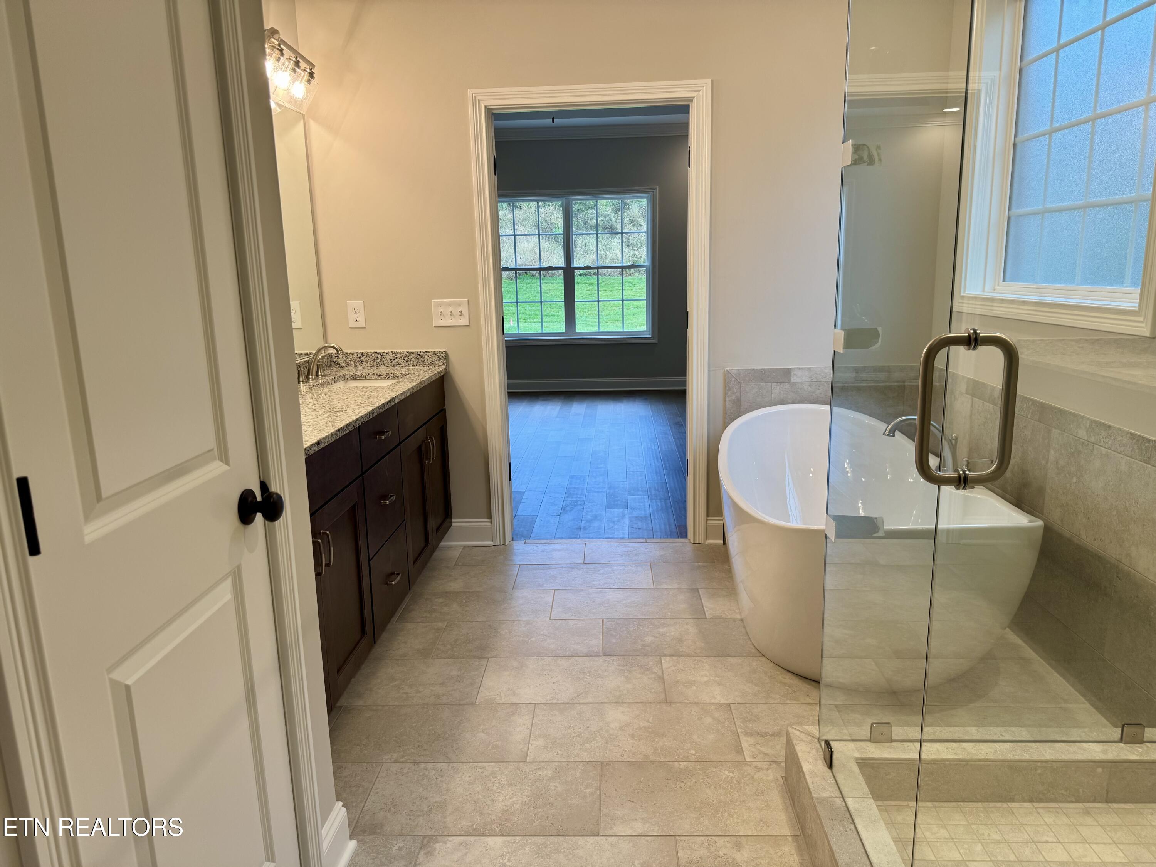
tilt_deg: -11.7
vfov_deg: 56.8
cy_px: 434
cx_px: 578
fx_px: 801
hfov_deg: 71.6
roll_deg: +1.5
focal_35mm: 24
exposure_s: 1/120
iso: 80
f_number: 1.78
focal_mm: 6.76
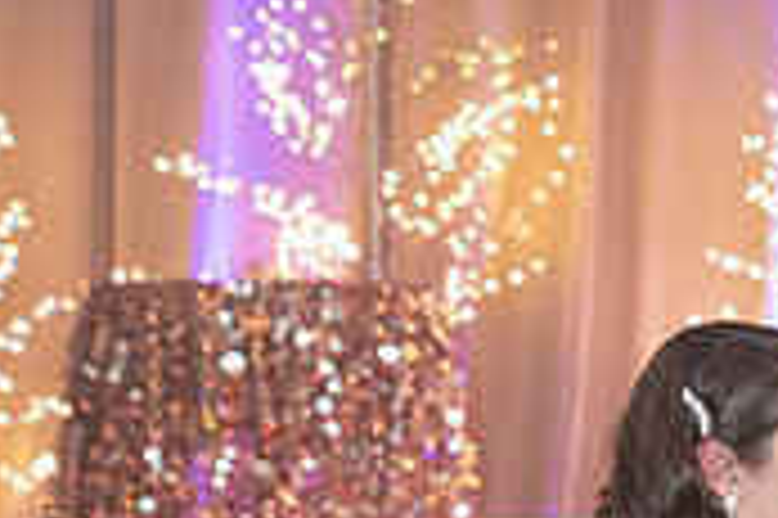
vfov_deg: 5.8
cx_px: 1250
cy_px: 646
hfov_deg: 8.5
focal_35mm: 235
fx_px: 5074
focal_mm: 70
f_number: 4
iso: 4000
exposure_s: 1/125
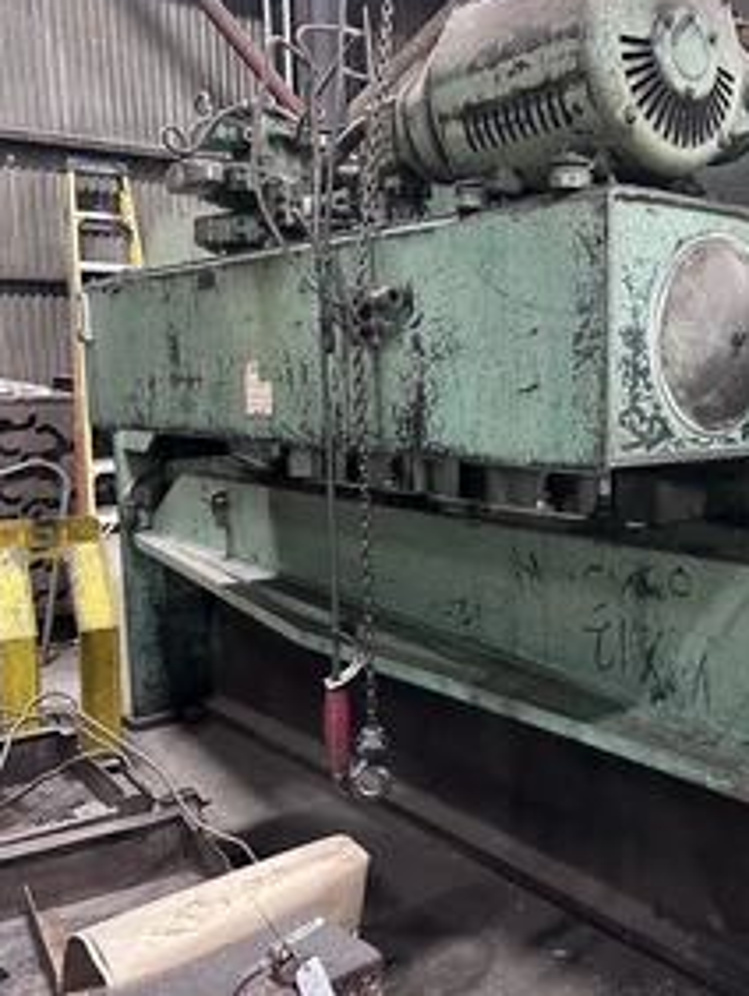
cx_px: 565
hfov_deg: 40.6
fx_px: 979
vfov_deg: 53.9
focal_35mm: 34
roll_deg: +0.5
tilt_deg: -7.1
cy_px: 512
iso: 640
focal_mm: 6.86
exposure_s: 1/60
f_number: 1.78
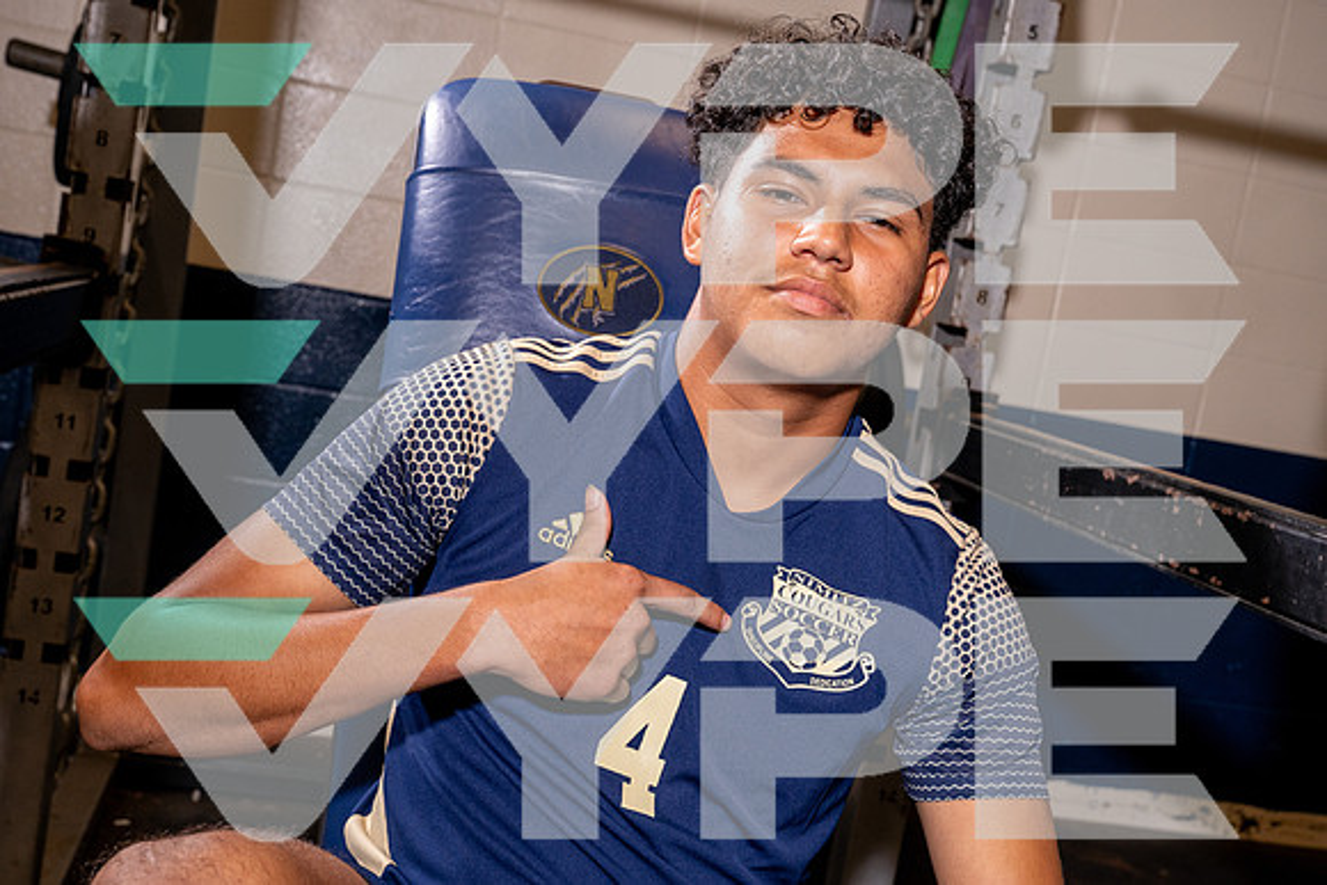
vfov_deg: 30.5
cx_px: 664
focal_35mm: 44
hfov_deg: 44.5
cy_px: 442
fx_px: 1622
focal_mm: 44
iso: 1250
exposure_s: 1/250
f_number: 8
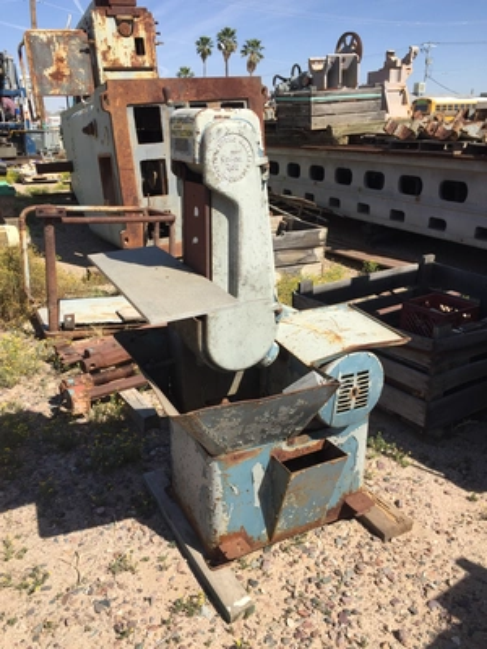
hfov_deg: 48.2
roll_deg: -0.6
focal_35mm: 29
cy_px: 324
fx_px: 544
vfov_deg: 61.7
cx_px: 244
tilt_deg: -19.7
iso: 32
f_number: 2.2
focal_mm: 4.15
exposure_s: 1/1883
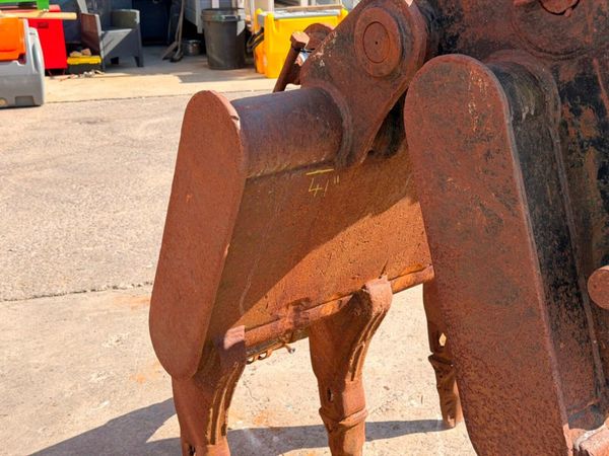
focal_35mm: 48
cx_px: 304
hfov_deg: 39.7
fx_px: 844
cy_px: 228
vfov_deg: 30.3
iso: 64
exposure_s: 1/1754
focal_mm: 6.76
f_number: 1.78
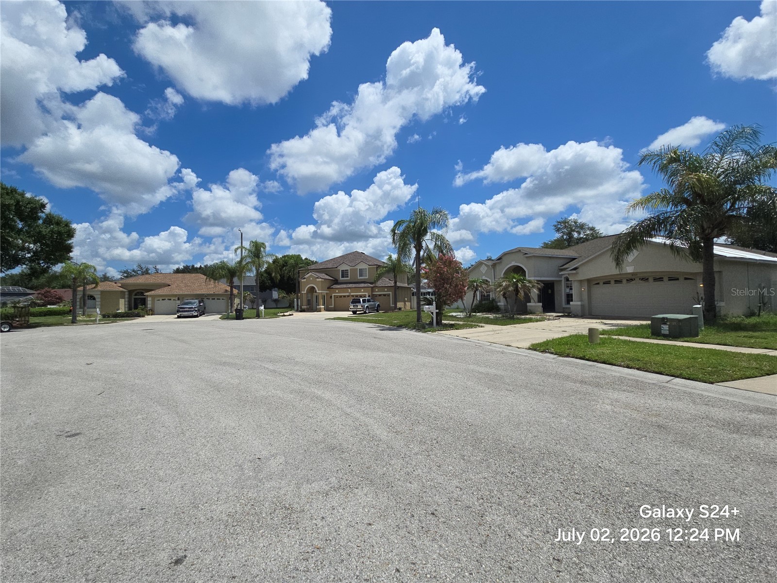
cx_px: 388
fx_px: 292
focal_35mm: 13
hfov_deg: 106.2
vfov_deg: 89.9
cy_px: 292
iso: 50
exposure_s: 1/4743
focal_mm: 2.2
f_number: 2.2
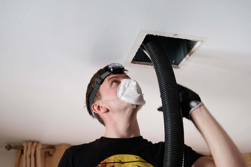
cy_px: 84
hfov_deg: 37.5
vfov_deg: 25.5
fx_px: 369
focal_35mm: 53
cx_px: 126
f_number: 2
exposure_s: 1/125
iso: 400
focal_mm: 35
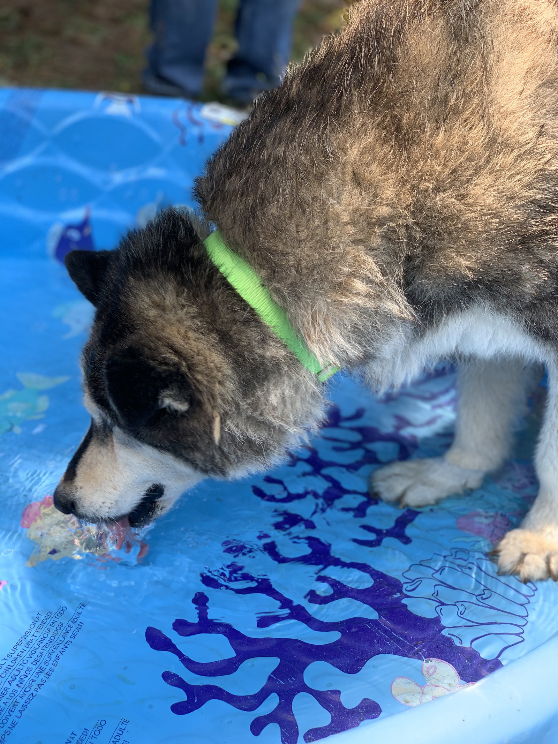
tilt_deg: -25.6
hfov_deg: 28.0
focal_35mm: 52
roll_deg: -6.5
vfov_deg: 36.8
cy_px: 372
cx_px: 279
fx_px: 1118
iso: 16
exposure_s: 1/150
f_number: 2.4
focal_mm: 6
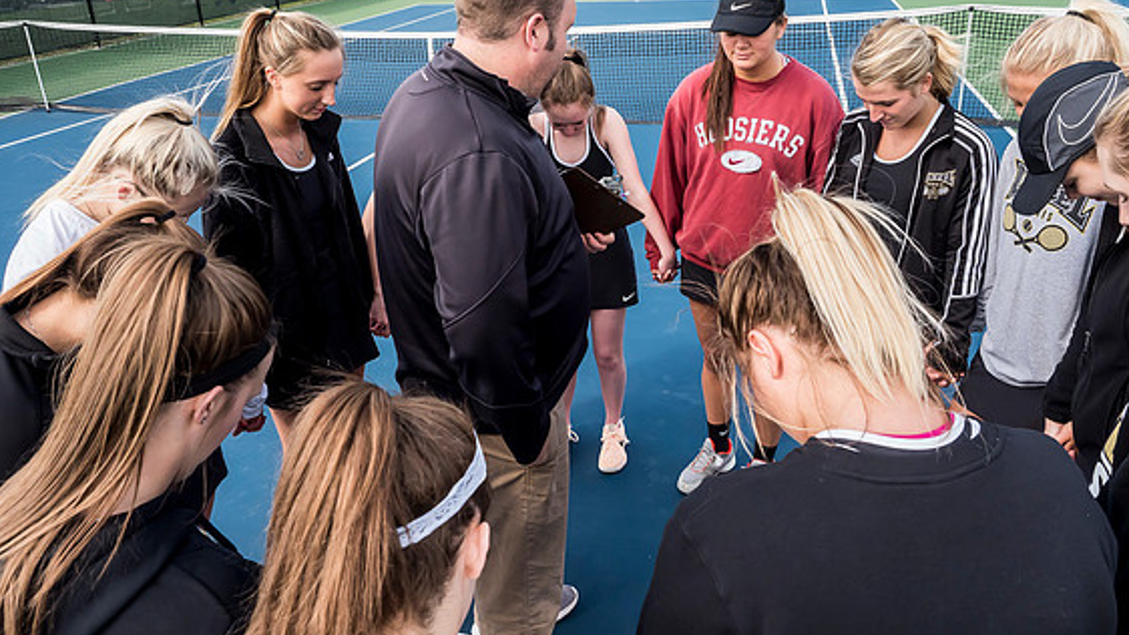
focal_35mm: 27
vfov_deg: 42.6
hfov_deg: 69.9
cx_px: 569
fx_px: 808
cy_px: 248
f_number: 5
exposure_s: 1/1000
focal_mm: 12
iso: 1000
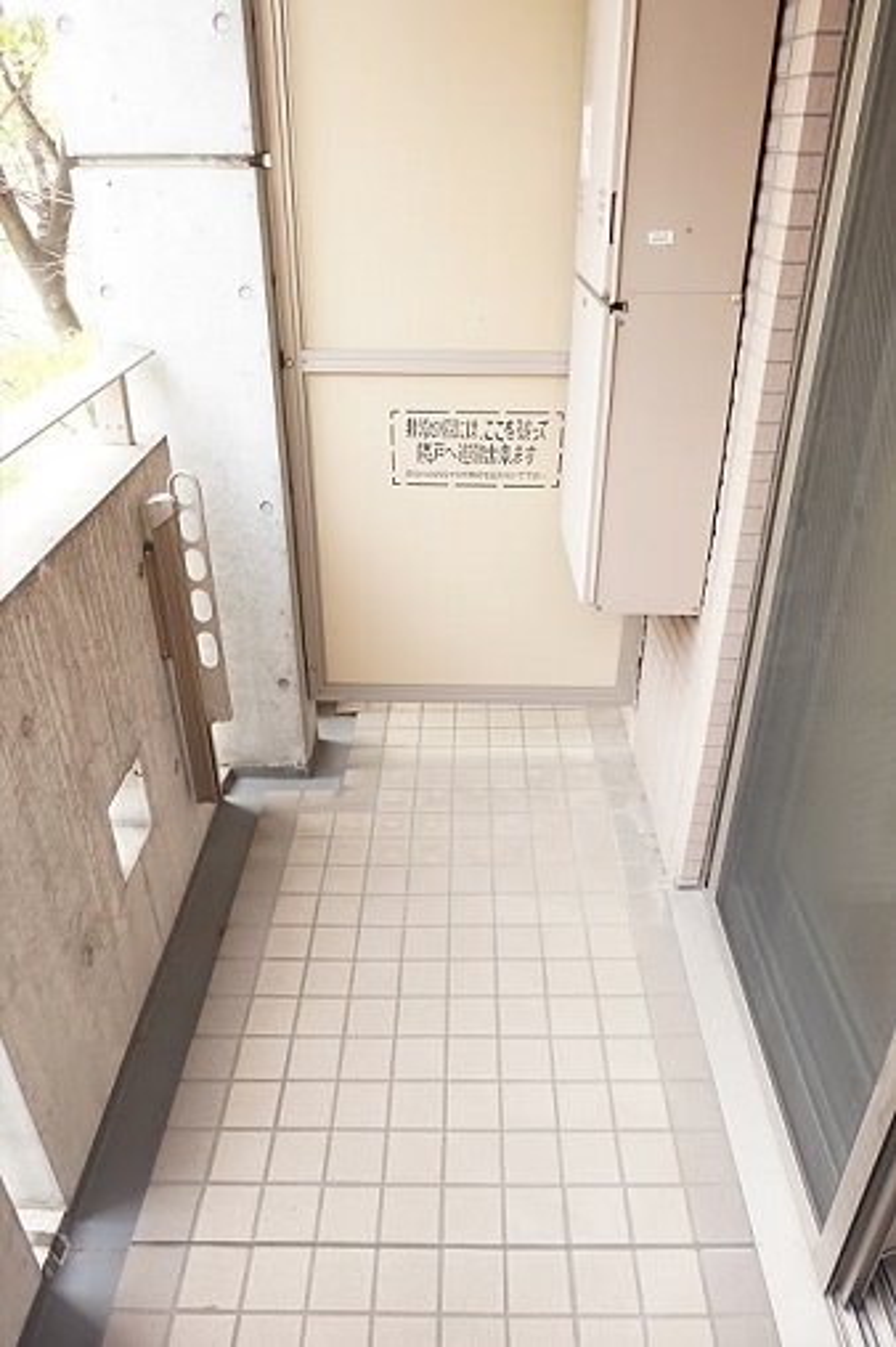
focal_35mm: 26
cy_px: 674
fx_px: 953
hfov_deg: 50.3
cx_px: 448
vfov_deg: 70.5
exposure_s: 1/160
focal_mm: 17
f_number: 4
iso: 1000
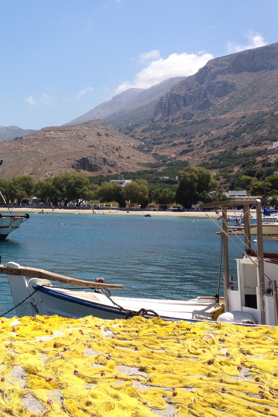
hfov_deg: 22.5
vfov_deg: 35.0
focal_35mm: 57
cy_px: 183
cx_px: -26
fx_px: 660
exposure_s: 1/2123
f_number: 2.4
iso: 50
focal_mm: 4.28
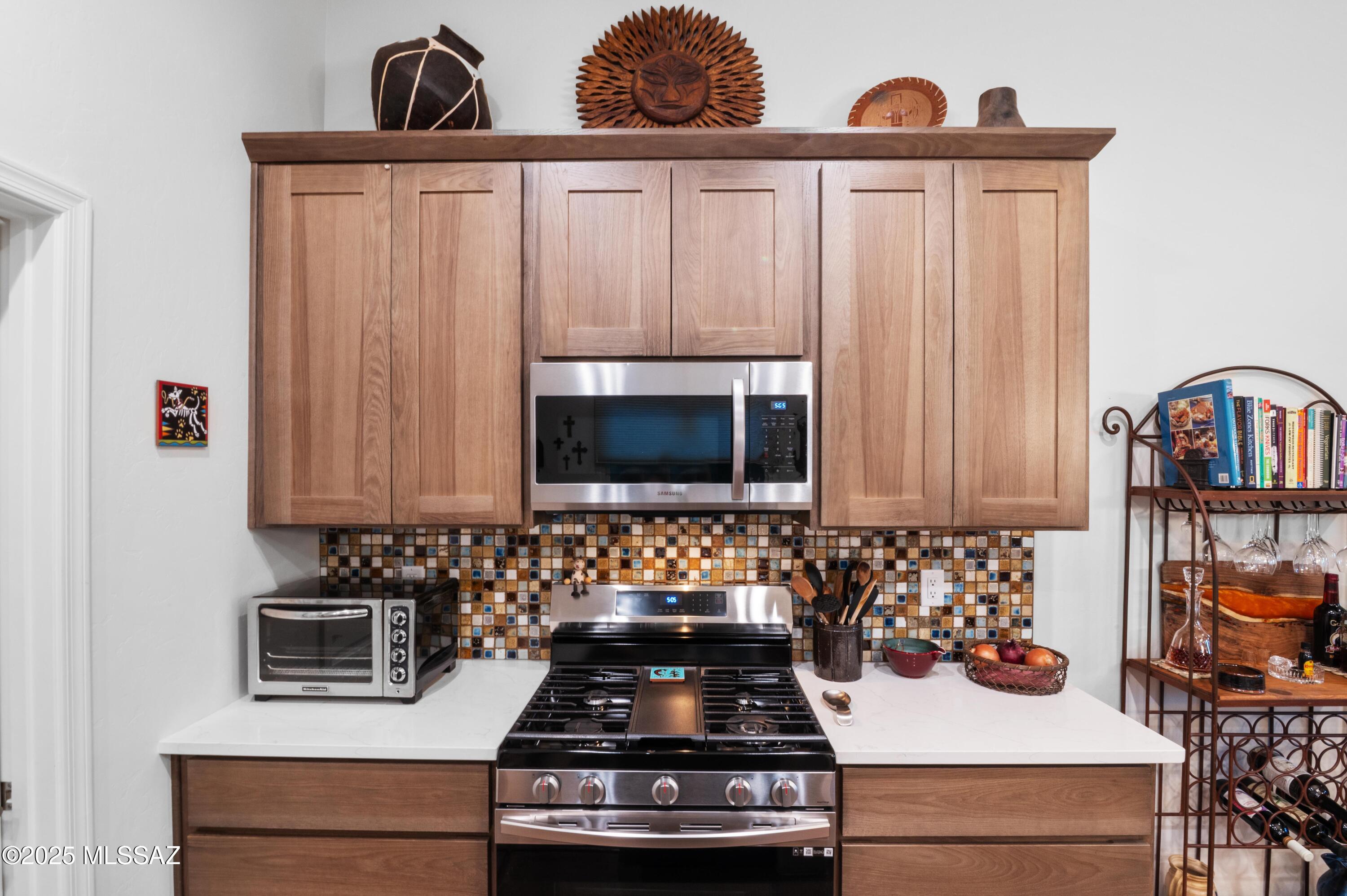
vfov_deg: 73.7
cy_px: 448
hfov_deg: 96.8
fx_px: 598
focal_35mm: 16
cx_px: 674
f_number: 22
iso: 800
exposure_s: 1.3
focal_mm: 16
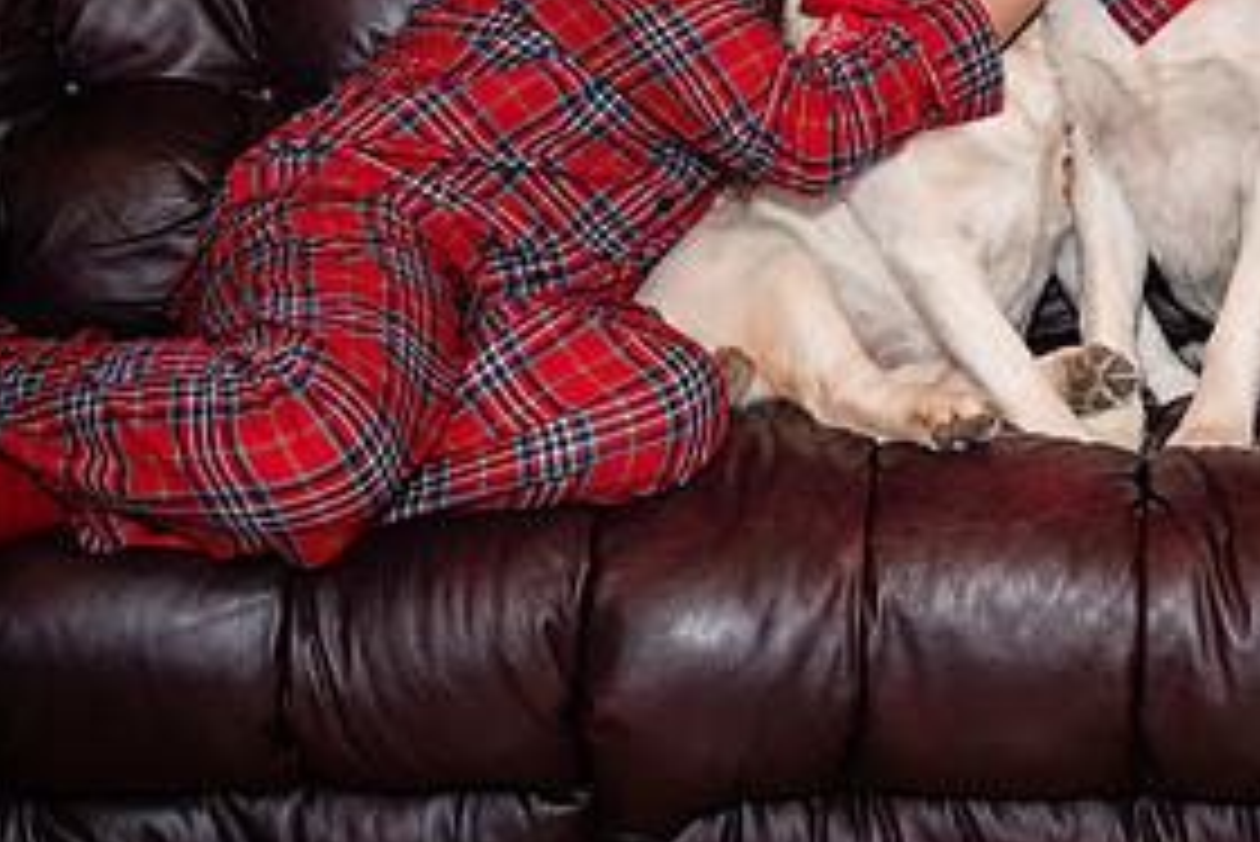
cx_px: 1163
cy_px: 91
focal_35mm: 86
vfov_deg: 15.7
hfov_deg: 23.0
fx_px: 3011
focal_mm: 38
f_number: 5
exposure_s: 1/160
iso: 500
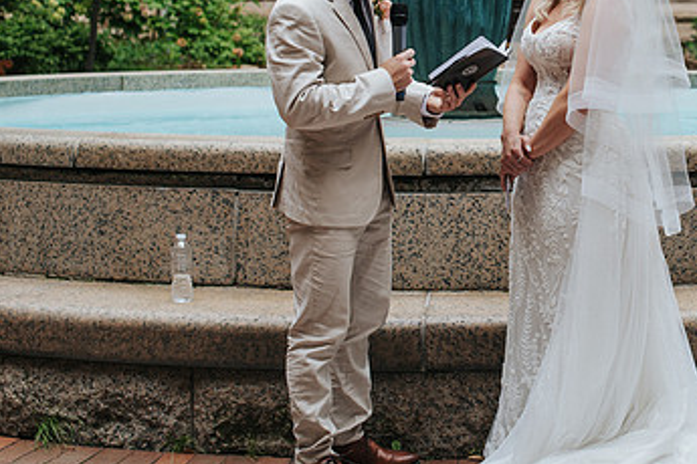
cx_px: 571
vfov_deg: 14.1
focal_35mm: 96
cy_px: 48
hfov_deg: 21.0
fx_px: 1859
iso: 360
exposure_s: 1/400
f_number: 4
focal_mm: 50
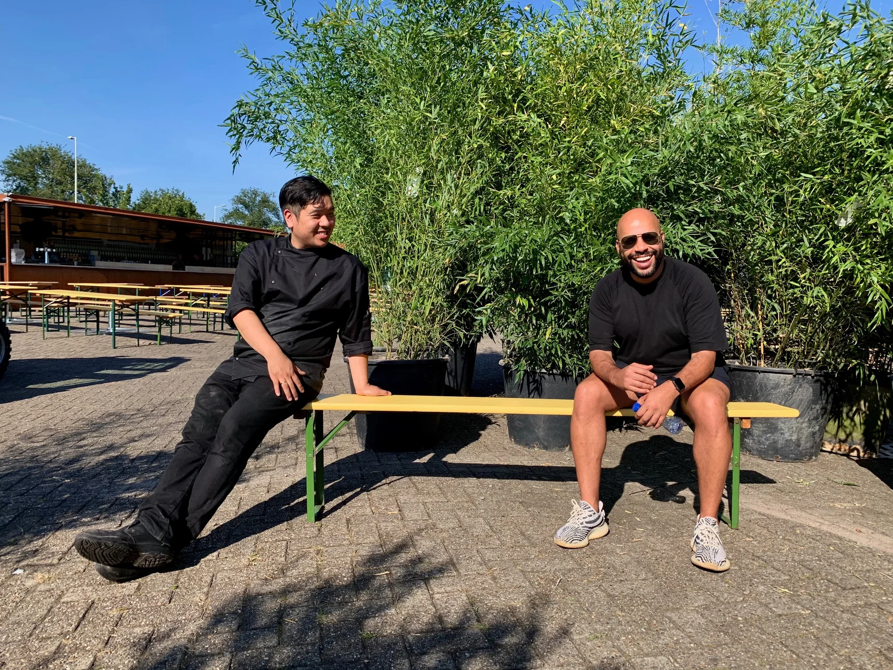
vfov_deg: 53.1
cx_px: 446
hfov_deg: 67.3
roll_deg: -2.0
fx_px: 671
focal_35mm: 26
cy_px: 335
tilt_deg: -2.9
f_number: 1.8
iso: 25
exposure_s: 1/1266
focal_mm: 4.25
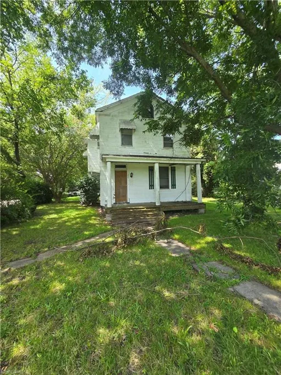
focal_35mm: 13
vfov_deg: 106.2
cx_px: 140
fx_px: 141
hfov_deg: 89.9
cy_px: 188
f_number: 2.2
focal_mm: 2.2
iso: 50
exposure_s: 1/369
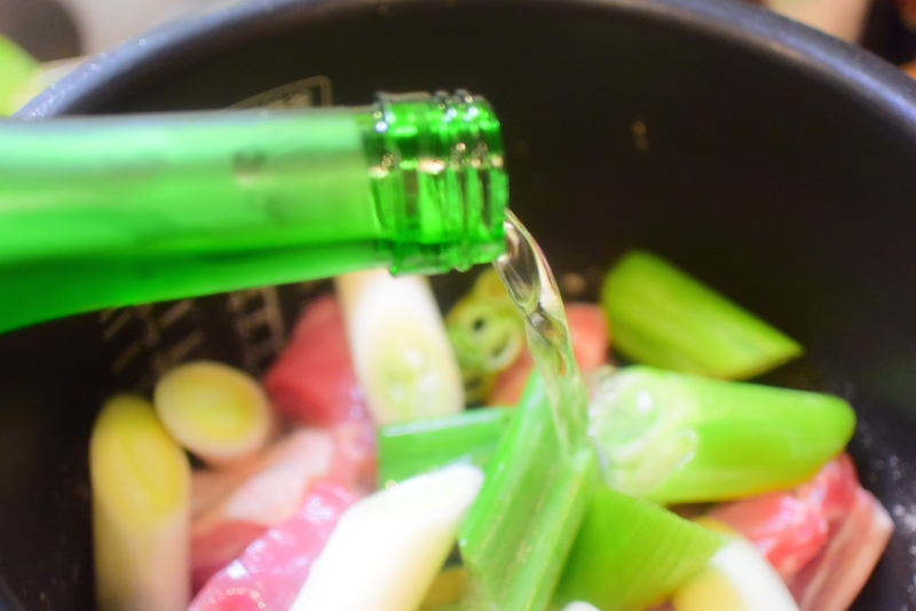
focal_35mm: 49
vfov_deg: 27.5
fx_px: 1246
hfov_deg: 40.4
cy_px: 306
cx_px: 458
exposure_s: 1/60
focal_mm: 18.5
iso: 1000
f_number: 2
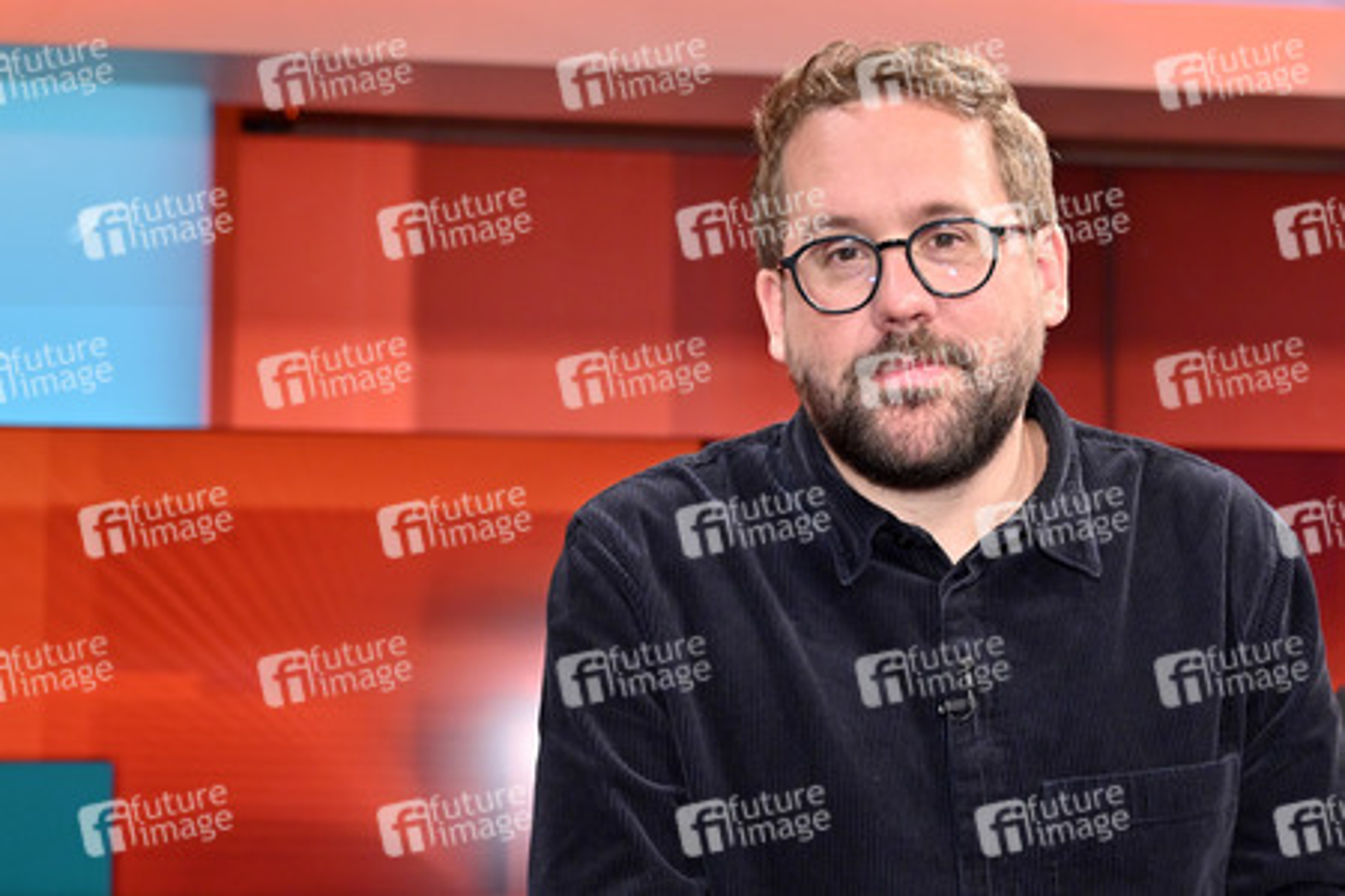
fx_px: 1289
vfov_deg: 38.4
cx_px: 672
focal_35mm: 34
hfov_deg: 55.1
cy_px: 448
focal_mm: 34.5
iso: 1600
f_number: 2.8
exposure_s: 1/200
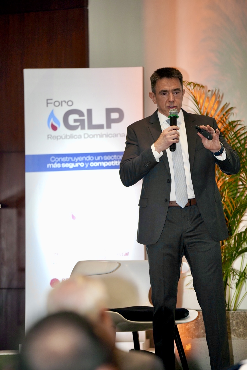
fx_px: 2055
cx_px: 124
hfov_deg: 6.9
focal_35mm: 200
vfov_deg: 10.3
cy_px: 185
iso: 1250
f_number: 2.8
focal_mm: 200
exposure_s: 1/250
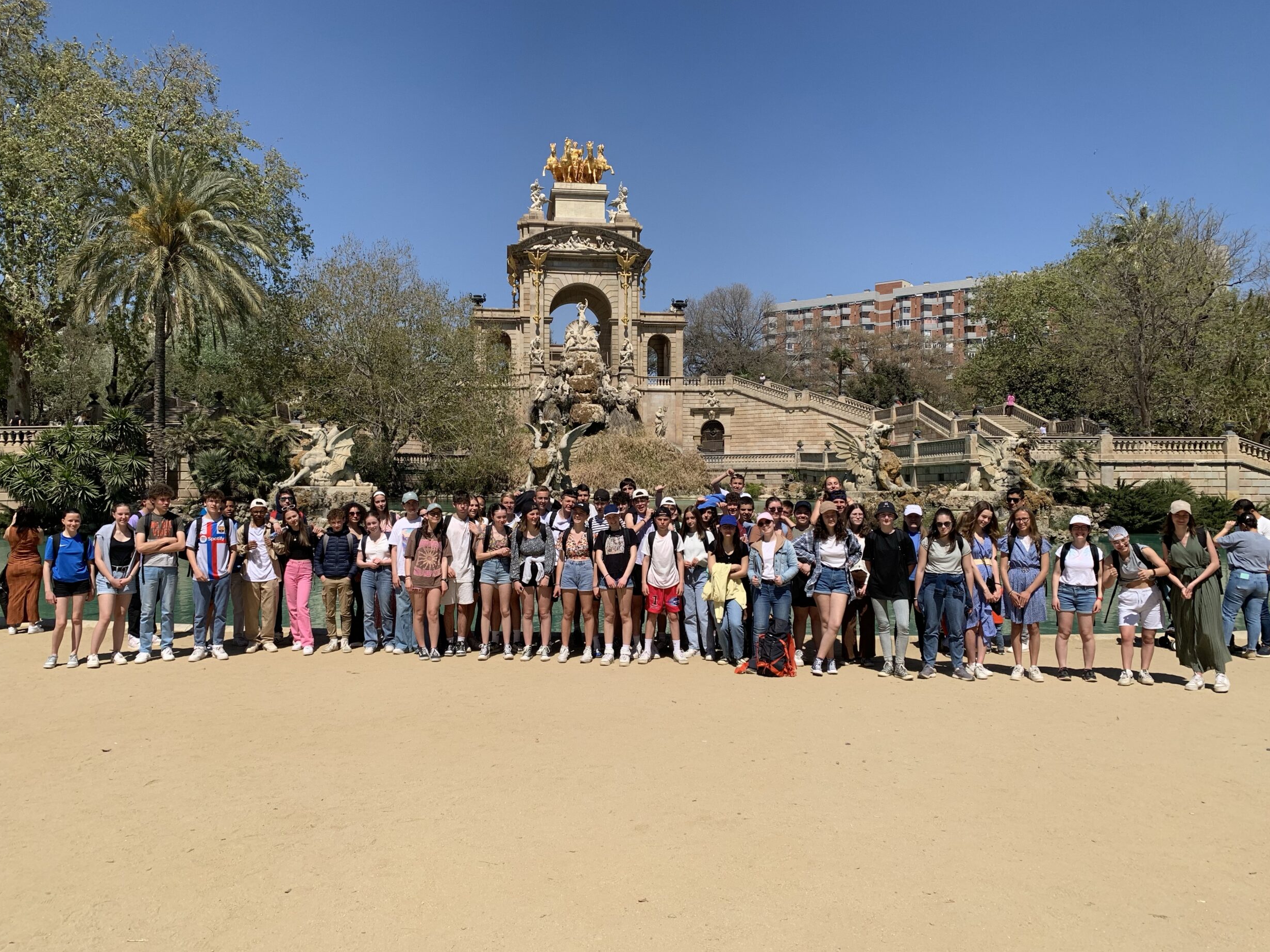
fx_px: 991
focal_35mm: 27
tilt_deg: +1.5
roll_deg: +0.5
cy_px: 483
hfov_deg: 65.3
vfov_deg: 51.4
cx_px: 627
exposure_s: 1/3401
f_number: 1.8
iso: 25
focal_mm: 4.25
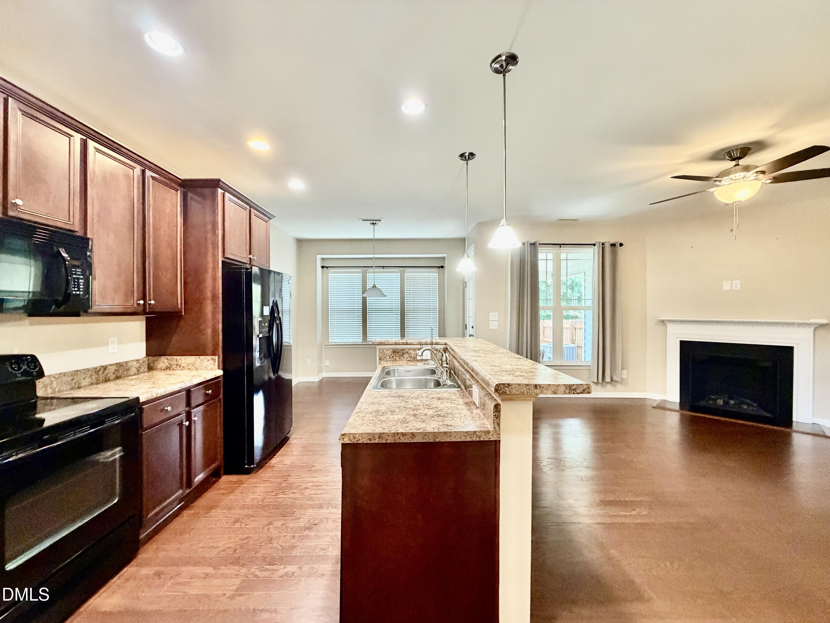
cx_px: 415
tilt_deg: -1.1
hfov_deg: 102.1
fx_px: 336
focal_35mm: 14
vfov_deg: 85.7
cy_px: 312
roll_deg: +0.2
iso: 500
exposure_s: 1/60
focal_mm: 2.22
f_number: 2.2
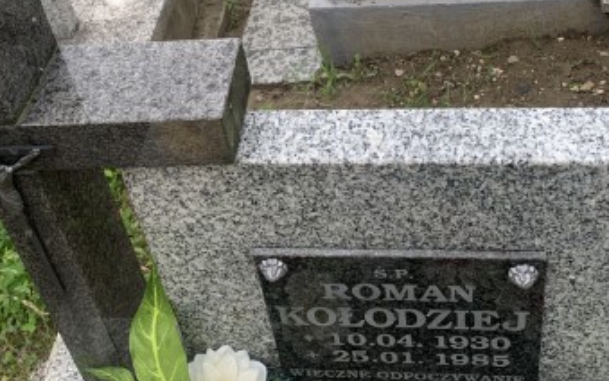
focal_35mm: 52
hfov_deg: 38.9
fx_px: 863
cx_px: 309
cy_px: 7
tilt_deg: -39.1
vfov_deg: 23.9
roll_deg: +12.6
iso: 25
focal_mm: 4.25
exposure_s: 1/282
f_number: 1.8
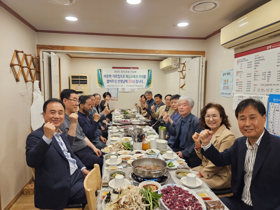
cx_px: 140
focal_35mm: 23
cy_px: 105
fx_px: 186
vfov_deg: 58.9
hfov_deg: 73.9
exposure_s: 1/120
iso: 640
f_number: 1.8
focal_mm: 5.4
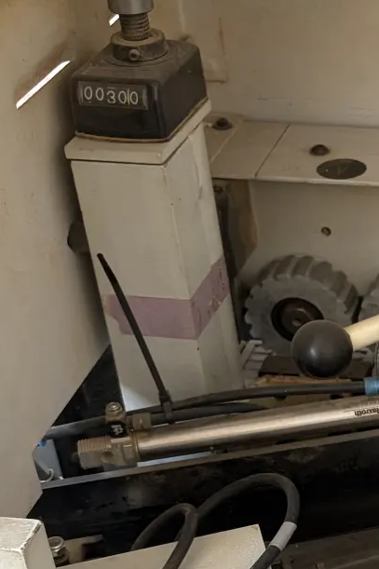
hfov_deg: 14.5
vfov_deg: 23.7
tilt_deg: -36.3
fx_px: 1343
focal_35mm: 85
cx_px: 643
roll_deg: -1.3
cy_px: 411
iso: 125
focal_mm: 5.96
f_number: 1.6
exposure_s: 1/68
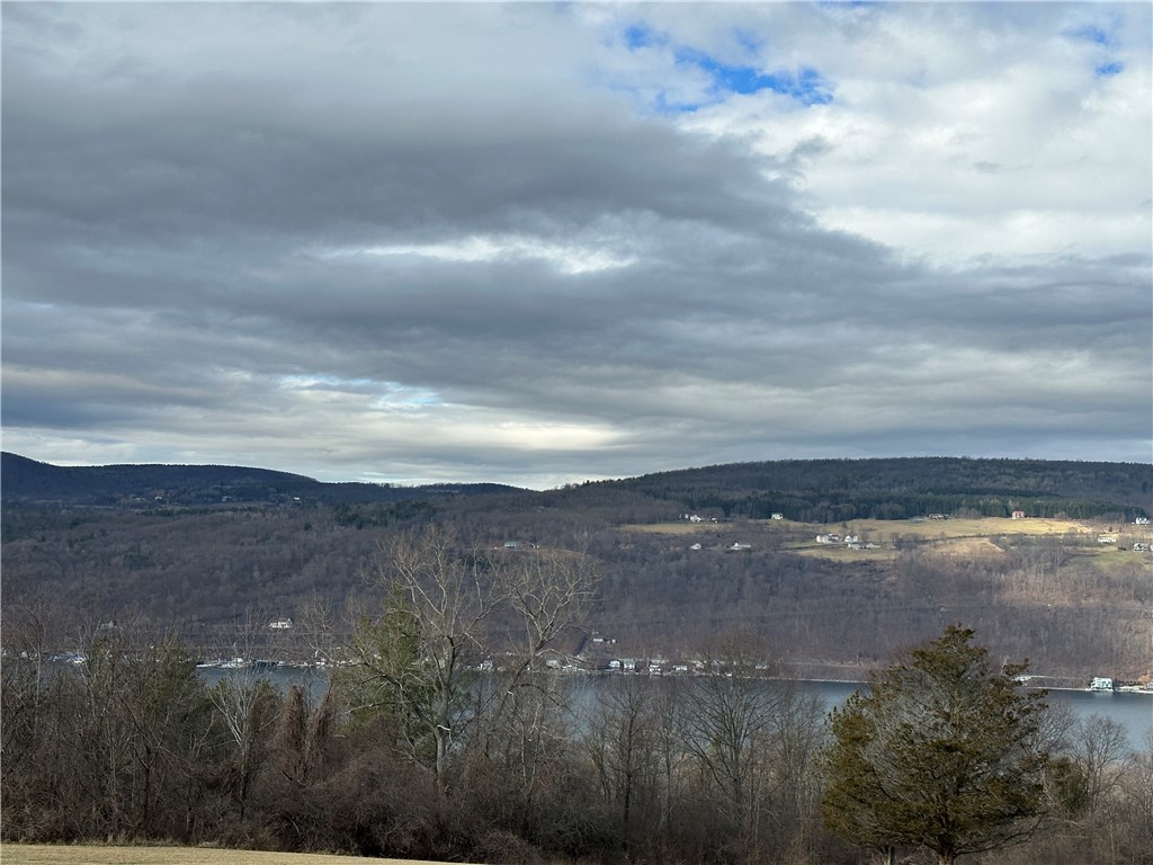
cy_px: 432
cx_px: 576
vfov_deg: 30.3
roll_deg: -1.6
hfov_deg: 39.7
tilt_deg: +4.5
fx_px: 1599
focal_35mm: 48
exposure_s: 1/4184
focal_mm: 6.86
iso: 64
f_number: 1.78
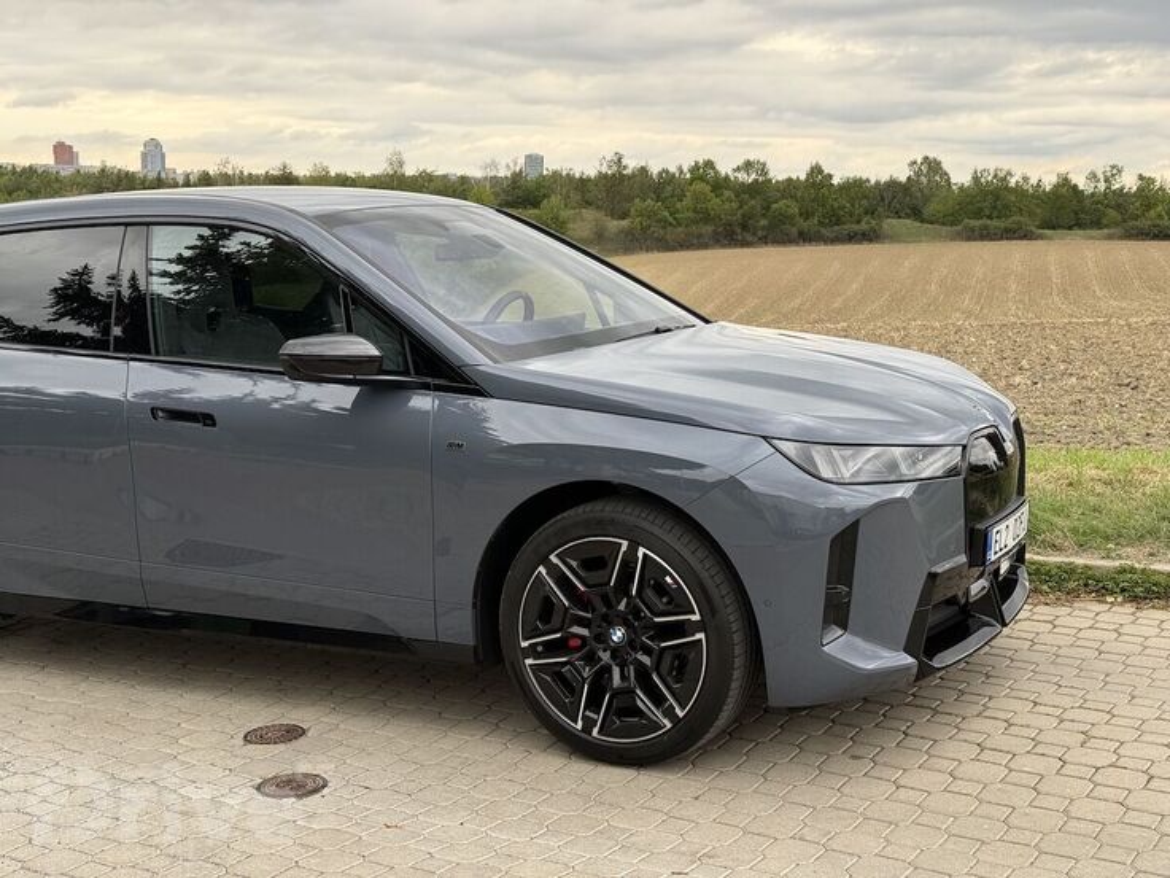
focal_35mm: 48
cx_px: 585
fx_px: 1622
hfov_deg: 39.7
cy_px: 439
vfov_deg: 30.3
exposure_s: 1/375
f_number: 1.78
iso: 100
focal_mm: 6.76
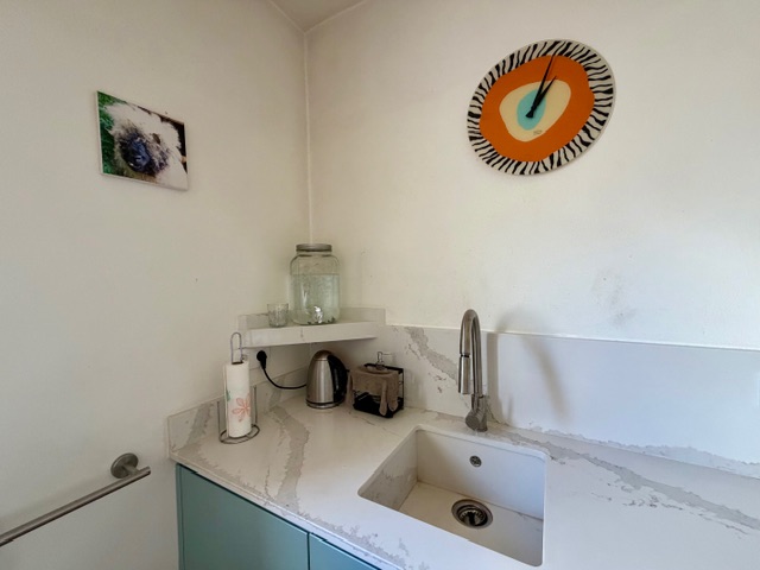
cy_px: 285
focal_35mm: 14
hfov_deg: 102.1
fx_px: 307
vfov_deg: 85.7
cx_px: 380
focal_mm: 2.22
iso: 320
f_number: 2.2
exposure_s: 1/84
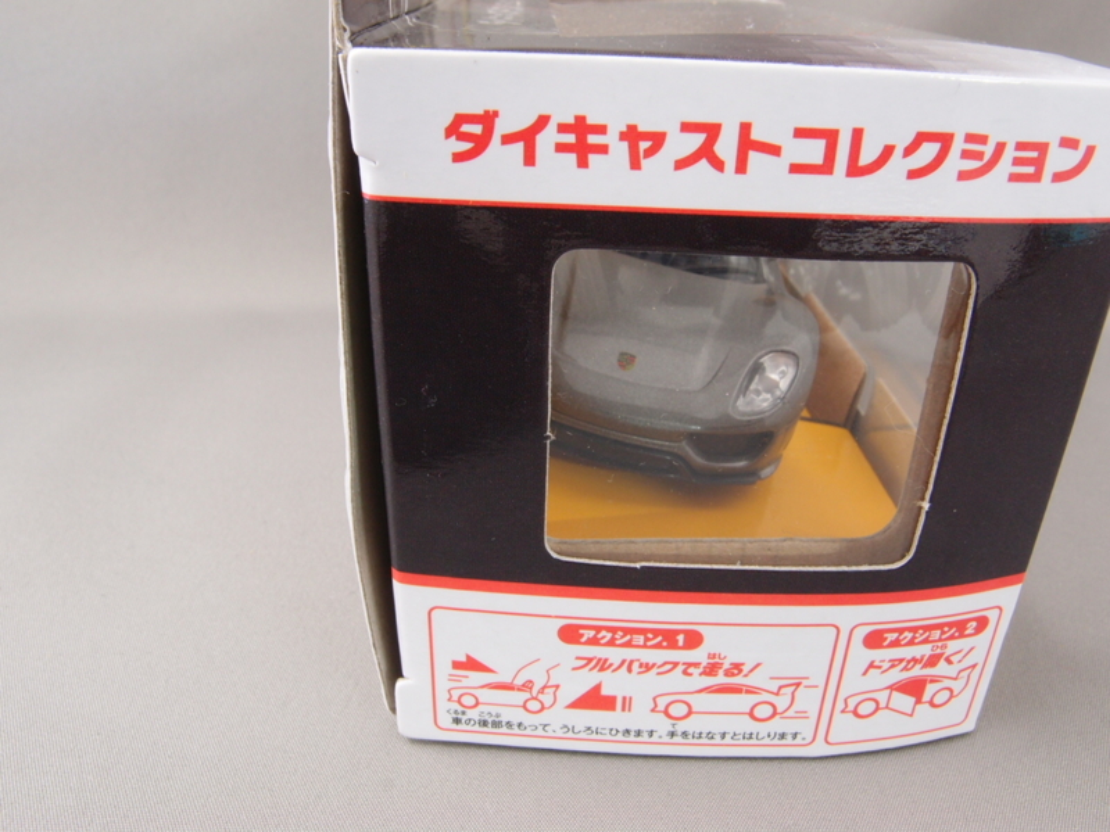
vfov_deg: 49.7
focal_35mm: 28
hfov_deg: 63.4
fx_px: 898
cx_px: 555
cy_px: 416
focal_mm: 6
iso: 100
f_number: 8
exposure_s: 2
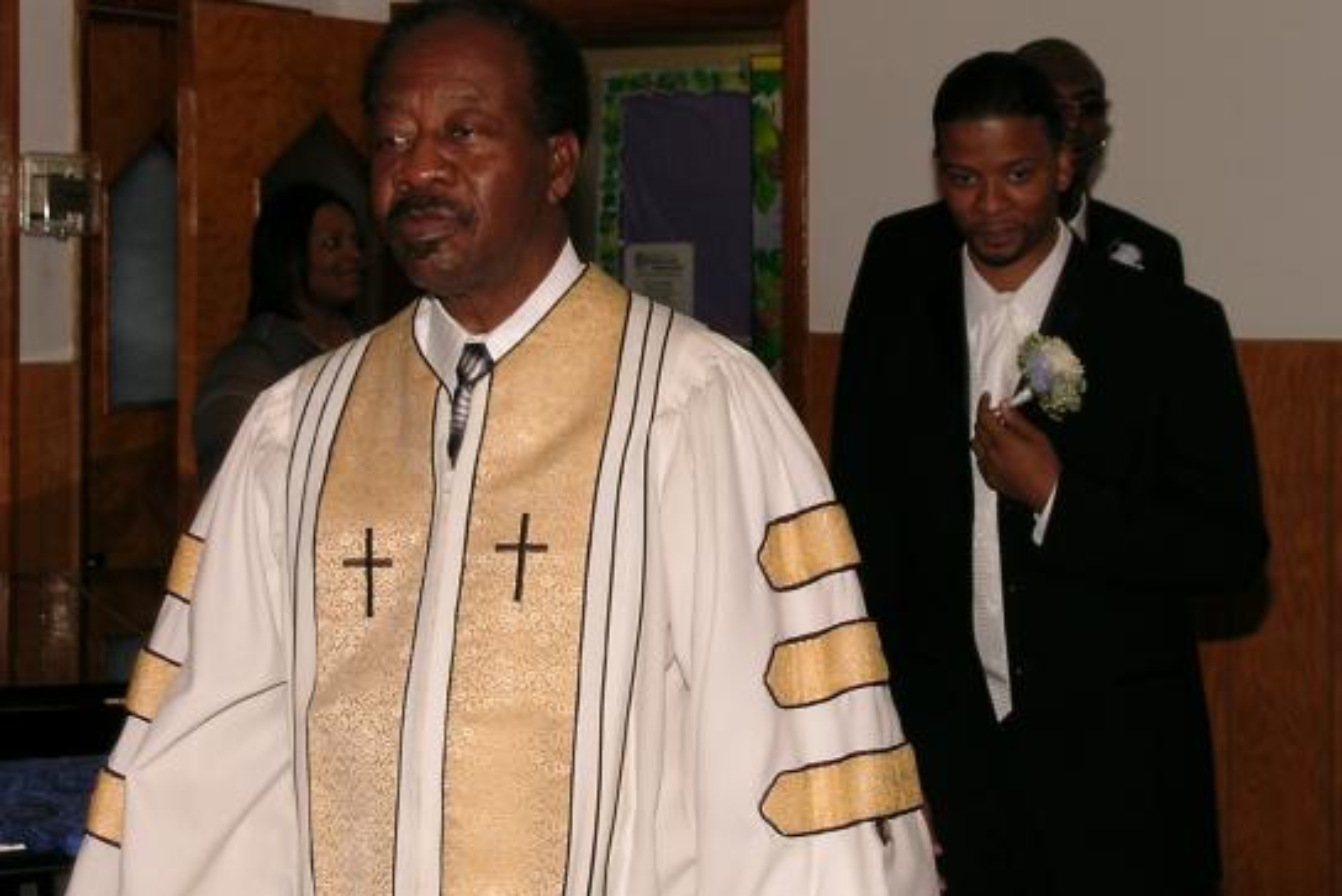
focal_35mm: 81
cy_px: 267
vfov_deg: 16.8
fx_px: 3020
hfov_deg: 25.0
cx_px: 632
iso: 50
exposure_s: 1/60.1
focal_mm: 11.1
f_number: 4.4
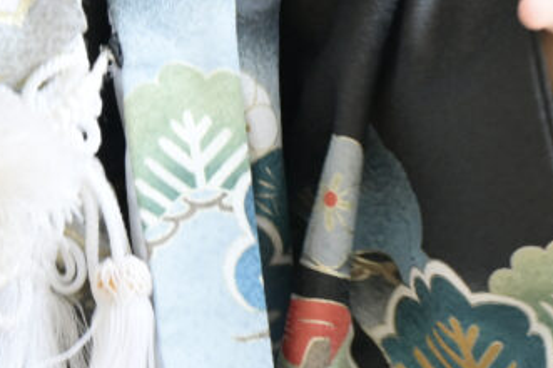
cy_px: -493
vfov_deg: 1.6
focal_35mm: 836
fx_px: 12829
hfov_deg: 2.5
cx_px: -251
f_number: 4
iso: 500
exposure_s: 1/250
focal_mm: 135
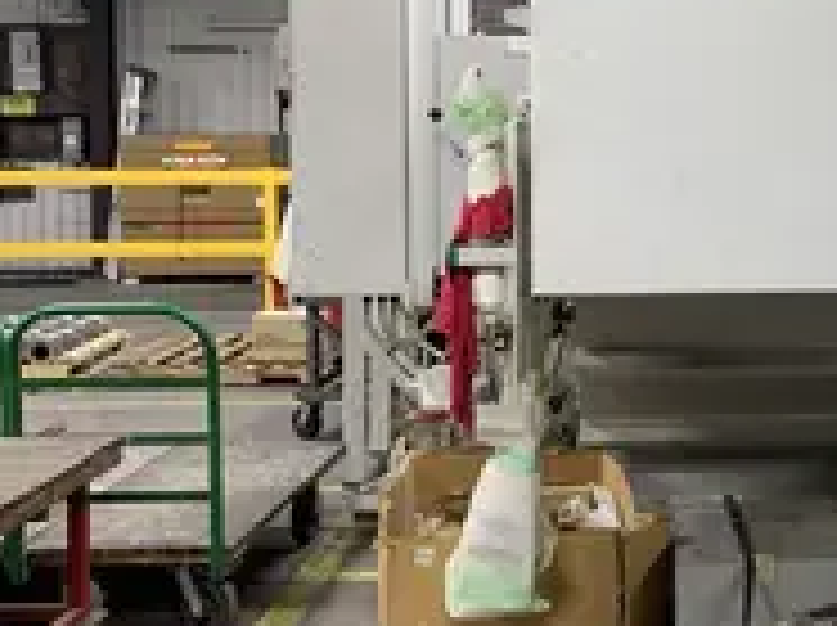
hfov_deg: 32.8
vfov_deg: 25.8
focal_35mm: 56
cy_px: 180
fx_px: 1352
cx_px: 738
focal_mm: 4.2
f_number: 1.8
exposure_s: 1/120
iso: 50
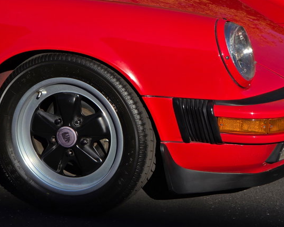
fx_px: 1345
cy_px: 85
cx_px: 186
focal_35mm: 160
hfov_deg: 12.0
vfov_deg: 9.6
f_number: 3.4
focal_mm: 18.6
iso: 64
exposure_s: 1/1930
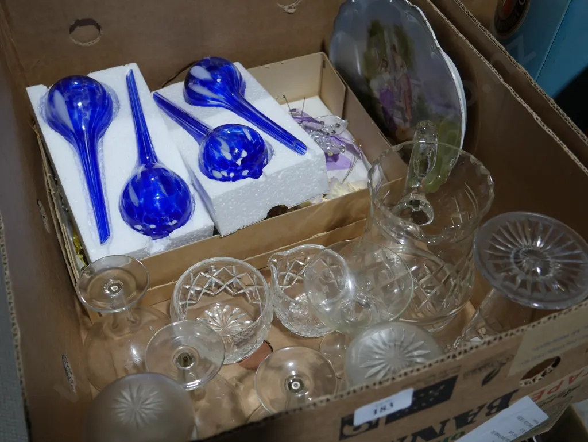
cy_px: 221
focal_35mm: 38
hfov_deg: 49.0
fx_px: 646
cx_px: 294
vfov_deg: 37.8
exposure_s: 1/100
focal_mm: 19
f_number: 4.1
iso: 200
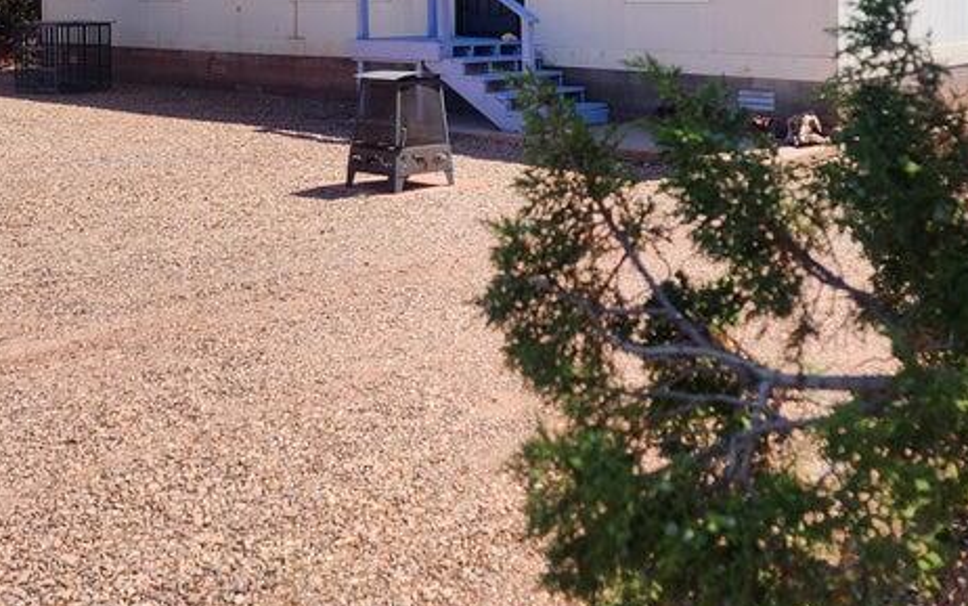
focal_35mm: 45
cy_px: -2
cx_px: 579
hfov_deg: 44.1
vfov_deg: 27.0
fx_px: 1187
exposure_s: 1/809
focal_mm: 6.4
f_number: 1.8
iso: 12
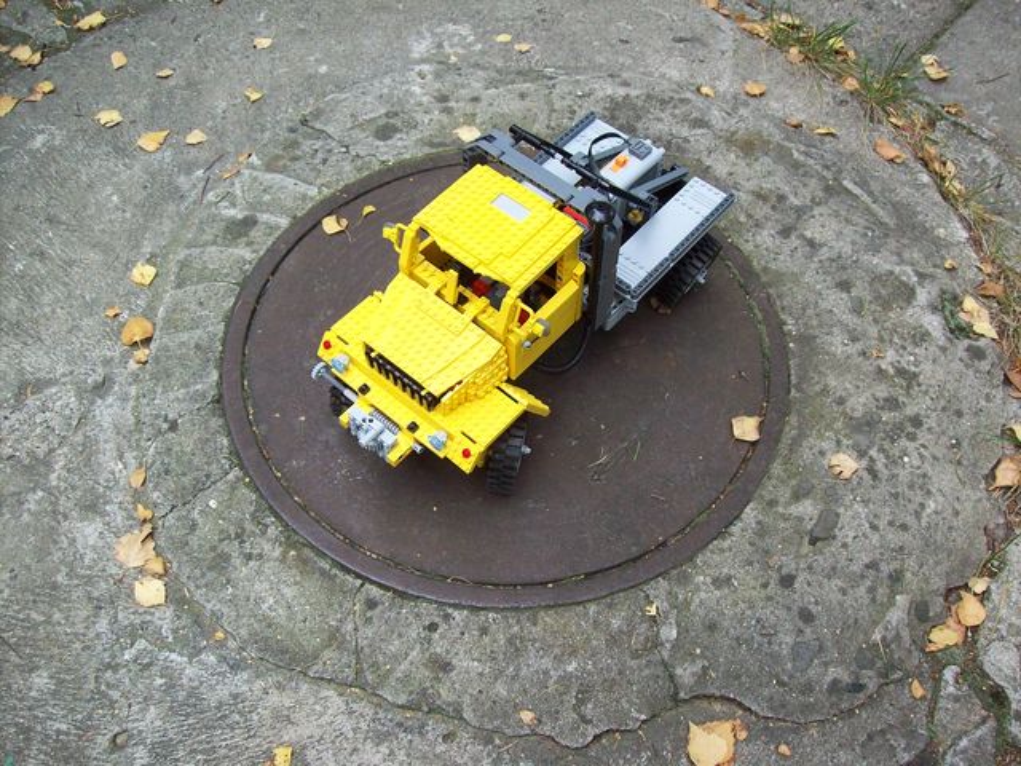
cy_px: 383
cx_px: 510
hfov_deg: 51.4
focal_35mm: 36
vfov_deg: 39.7
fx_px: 1062
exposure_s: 1/146
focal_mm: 6
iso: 80
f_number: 2.7
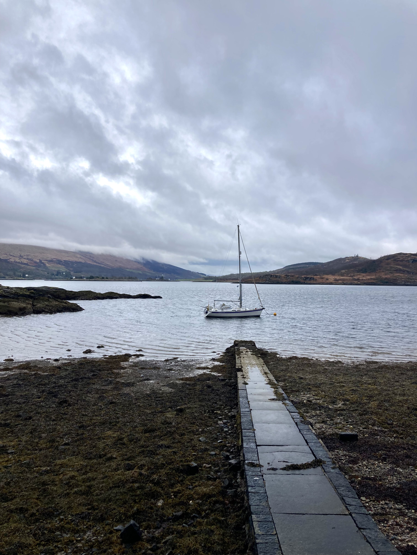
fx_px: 450
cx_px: 208
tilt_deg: +2.0
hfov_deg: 49.7
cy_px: 278
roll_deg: -1.1
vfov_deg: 63.4
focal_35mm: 28
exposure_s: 1/750
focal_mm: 3.99
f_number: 1.8
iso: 20
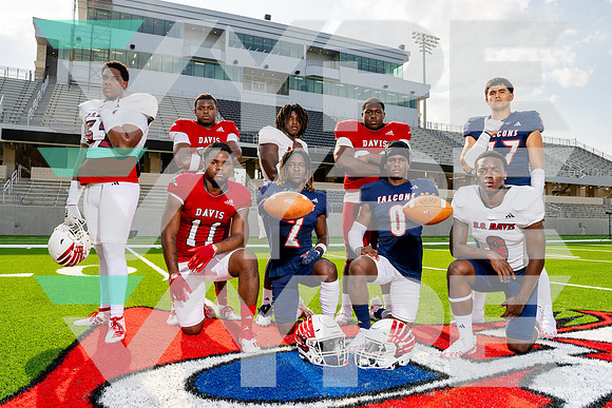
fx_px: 459
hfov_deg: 67.4
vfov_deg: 48.0
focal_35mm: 27
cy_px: 204
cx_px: 306
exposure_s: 1/250
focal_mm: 26
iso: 100
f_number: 8
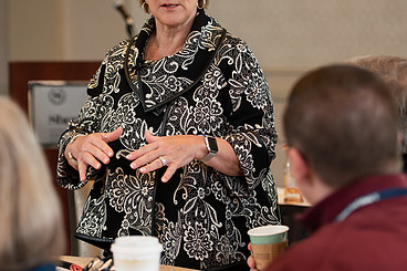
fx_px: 1514
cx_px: 168
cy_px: 97
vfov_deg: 10.2
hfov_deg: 15.3
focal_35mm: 134
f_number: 3.2
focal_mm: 85
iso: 1250
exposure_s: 1/200
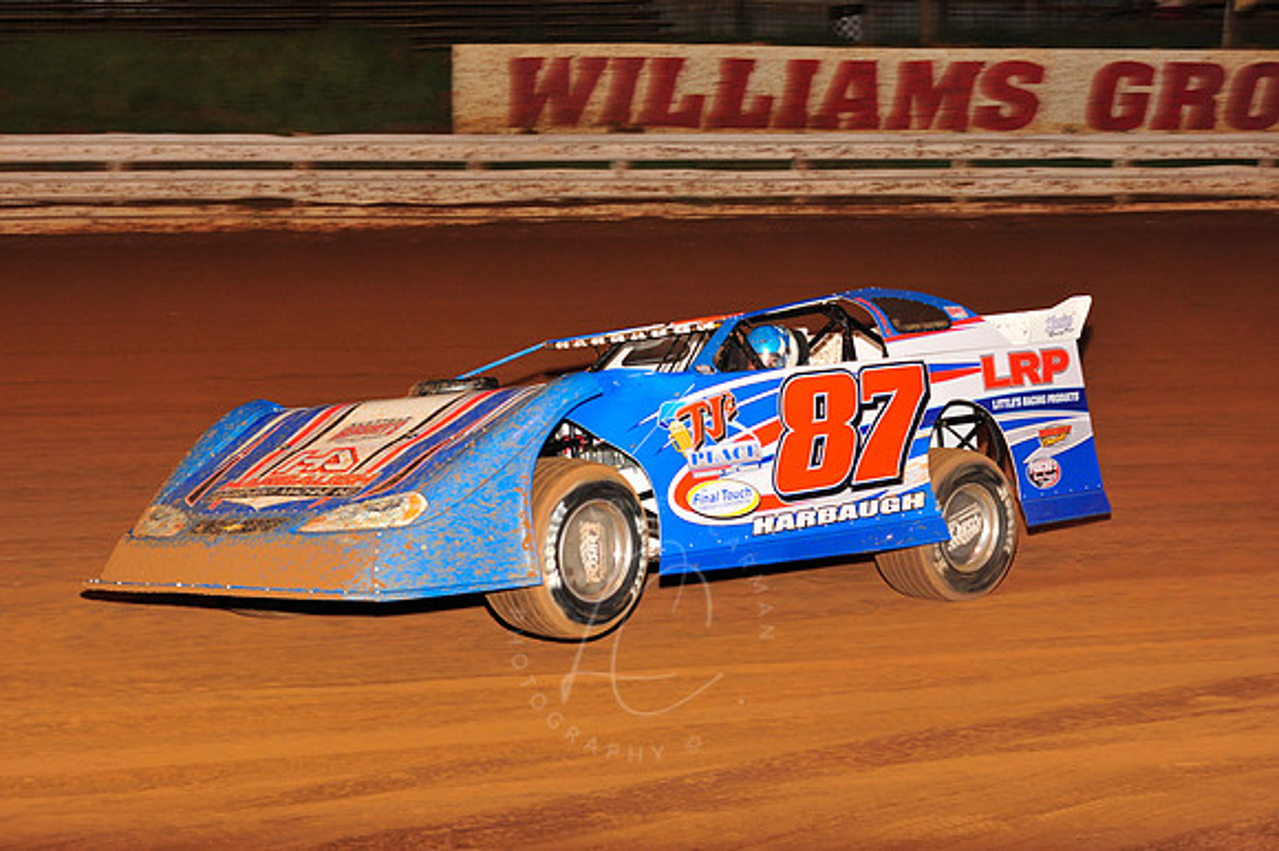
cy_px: 426
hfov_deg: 25.4
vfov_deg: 17.0
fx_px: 2840
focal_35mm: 80
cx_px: 640
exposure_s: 1/320
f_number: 7.1
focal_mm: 80
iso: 1000
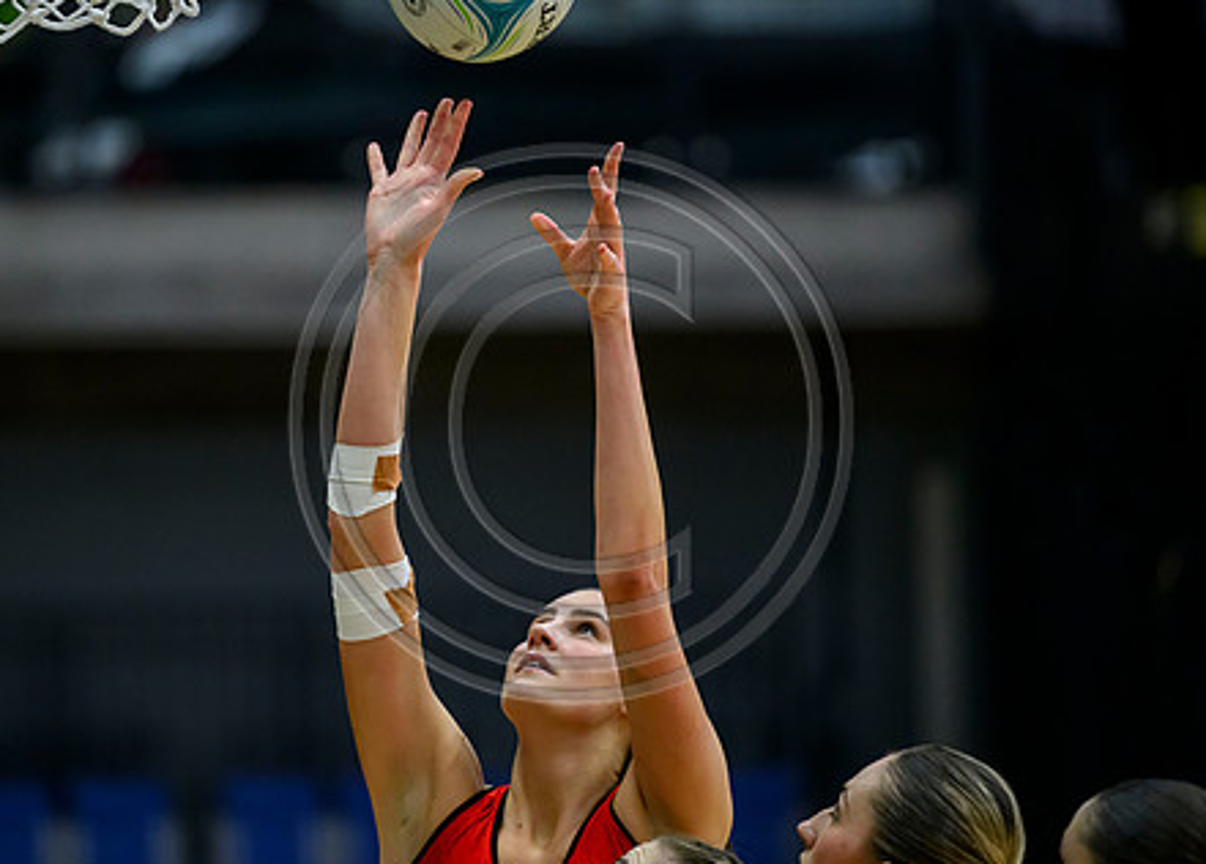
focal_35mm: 276
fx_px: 9464
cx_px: 512
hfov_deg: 7.3
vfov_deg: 5.2
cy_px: 420
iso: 5000
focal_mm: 200
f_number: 2.8
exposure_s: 1/1250
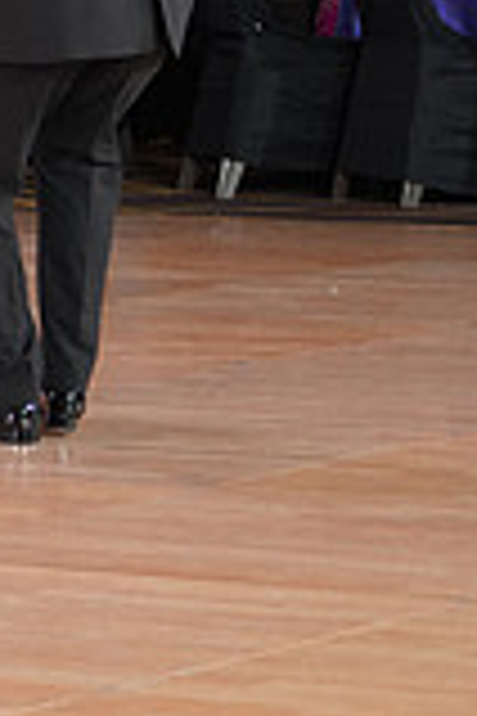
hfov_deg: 5.4
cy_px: -171
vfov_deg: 8.0
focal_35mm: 255
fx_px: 5068
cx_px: -160
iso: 1000
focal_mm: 70
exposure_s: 1/200
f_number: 4.5
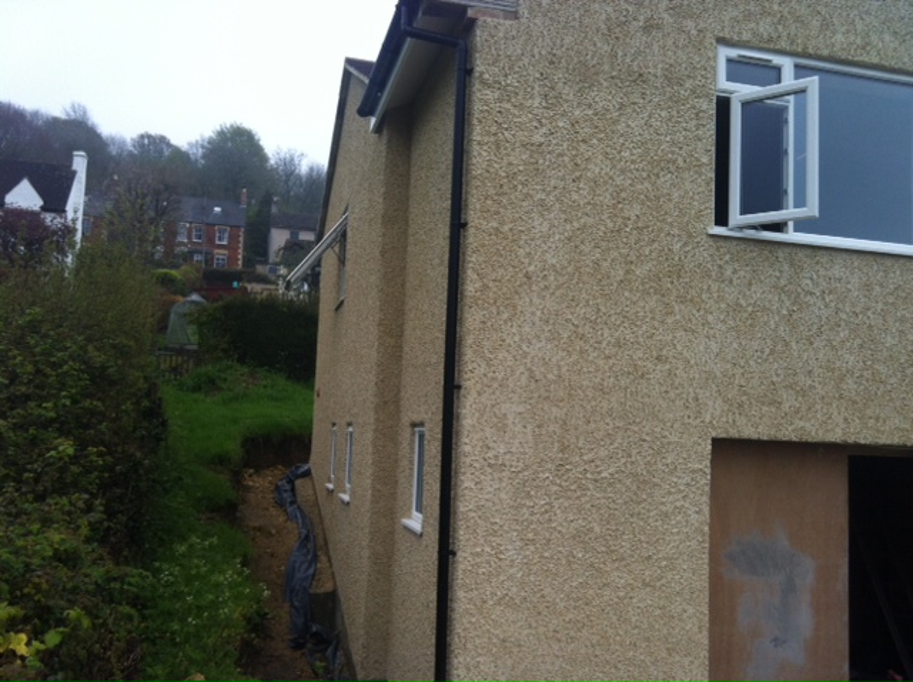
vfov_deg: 40.6
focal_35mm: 35
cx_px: 456
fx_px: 922
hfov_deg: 52.7
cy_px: 341
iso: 80
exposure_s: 1/305
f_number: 2.8
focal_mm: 3.85
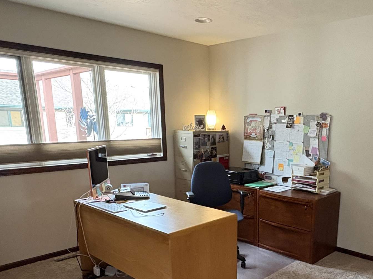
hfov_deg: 55.6
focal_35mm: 32
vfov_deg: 42.9
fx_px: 345
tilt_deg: -14.1
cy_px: 206
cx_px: 249
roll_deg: +0.0
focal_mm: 2.22
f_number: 2.2
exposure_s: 1/60
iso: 800
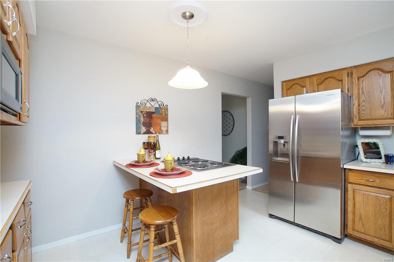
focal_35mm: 16
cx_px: 197
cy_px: 131
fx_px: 180
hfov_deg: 95.0
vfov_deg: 71.9
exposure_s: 1/60
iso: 800
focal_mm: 11
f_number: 4.5
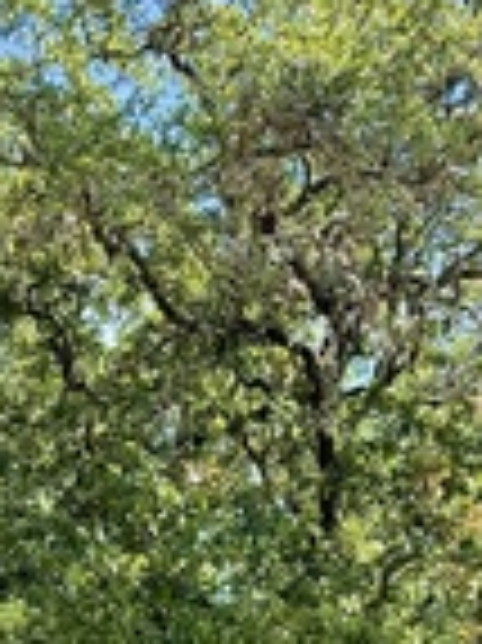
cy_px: 545
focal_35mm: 47
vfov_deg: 38.4
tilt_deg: +16.7
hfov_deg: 30.7
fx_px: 874
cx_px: 189
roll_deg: +0.7
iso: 64
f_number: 2.2
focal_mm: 2.22
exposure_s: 1/400
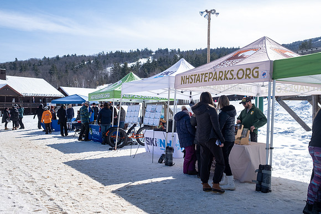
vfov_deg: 37.9
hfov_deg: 54.4
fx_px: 312
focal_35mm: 35
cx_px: 160
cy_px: 107
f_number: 5.6
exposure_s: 1/1000
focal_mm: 23
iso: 320
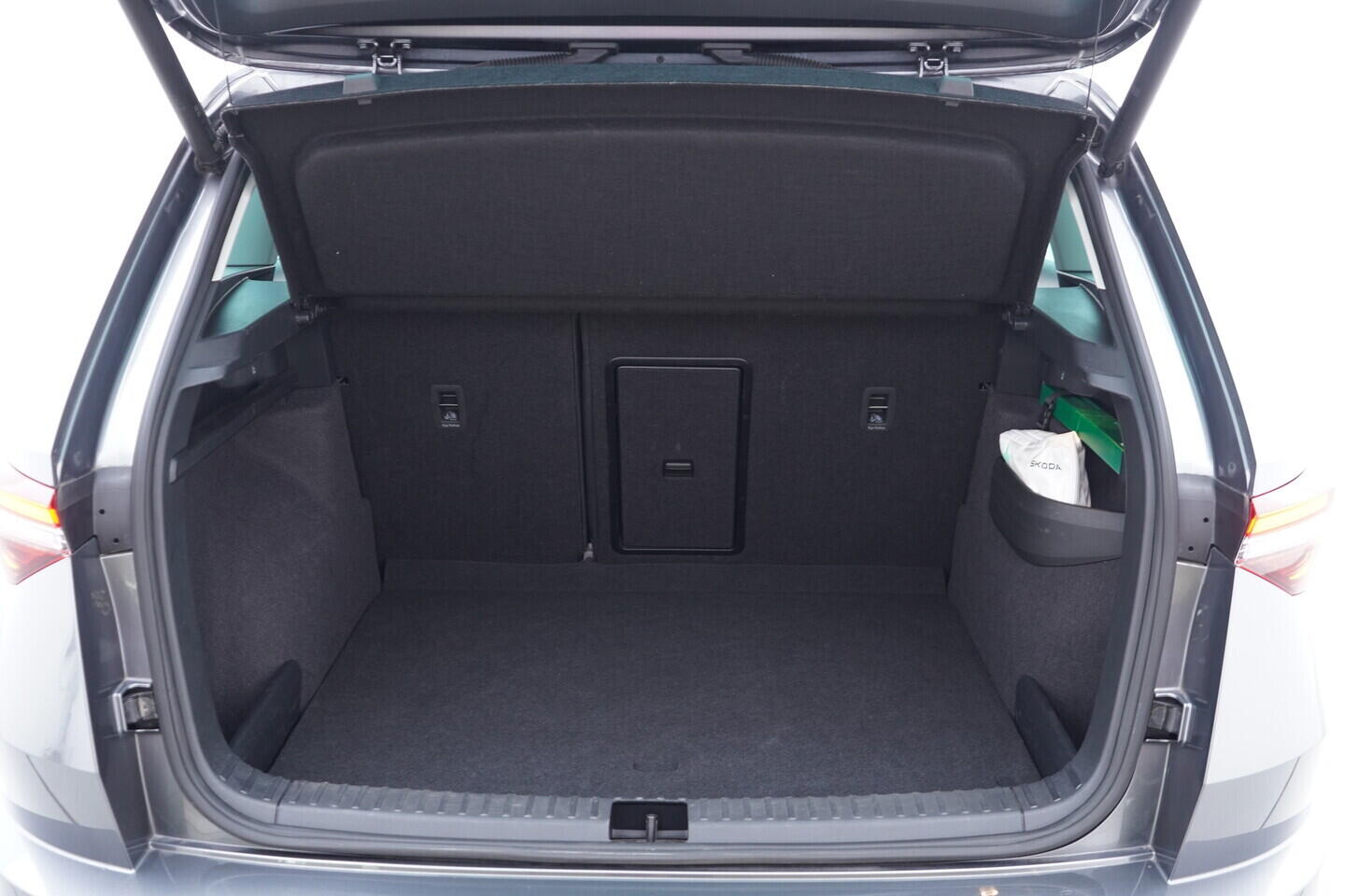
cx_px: 672
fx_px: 1345
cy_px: 448
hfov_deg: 53.1
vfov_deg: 36.9
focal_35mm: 36
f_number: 2.8
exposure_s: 1/40
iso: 500
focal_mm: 24
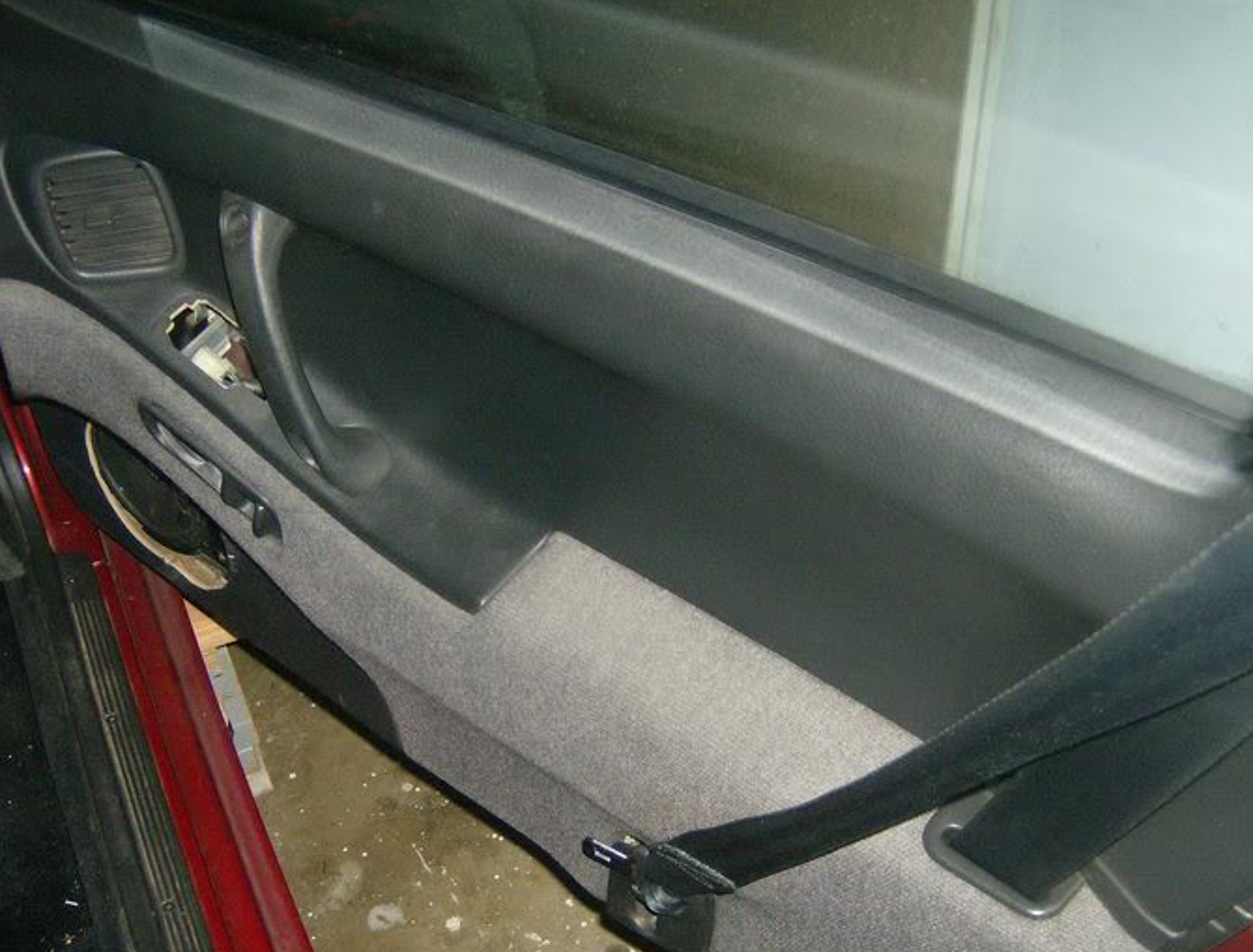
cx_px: 626
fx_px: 1564
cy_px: 542
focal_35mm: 43
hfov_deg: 43.7
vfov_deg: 33.8
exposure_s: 1/60
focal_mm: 6
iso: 200
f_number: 2.8
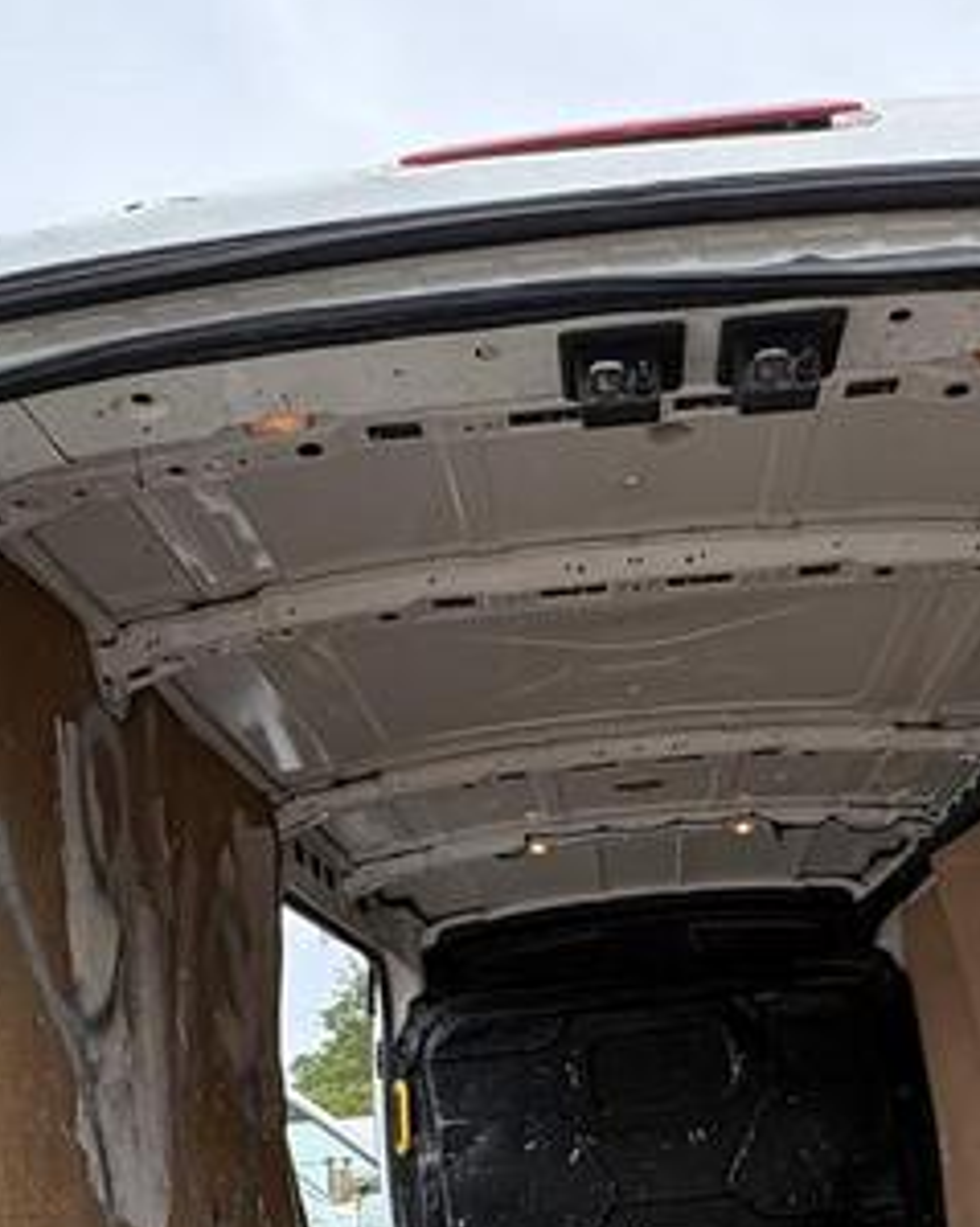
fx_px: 1487
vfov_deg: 38.6
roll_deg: +6.6
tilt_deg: -1.9
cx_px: 689
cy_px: 1280
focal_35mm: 41
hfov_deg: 35.9
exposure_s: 1/325
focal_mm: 2.22
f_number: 2.2
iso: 64
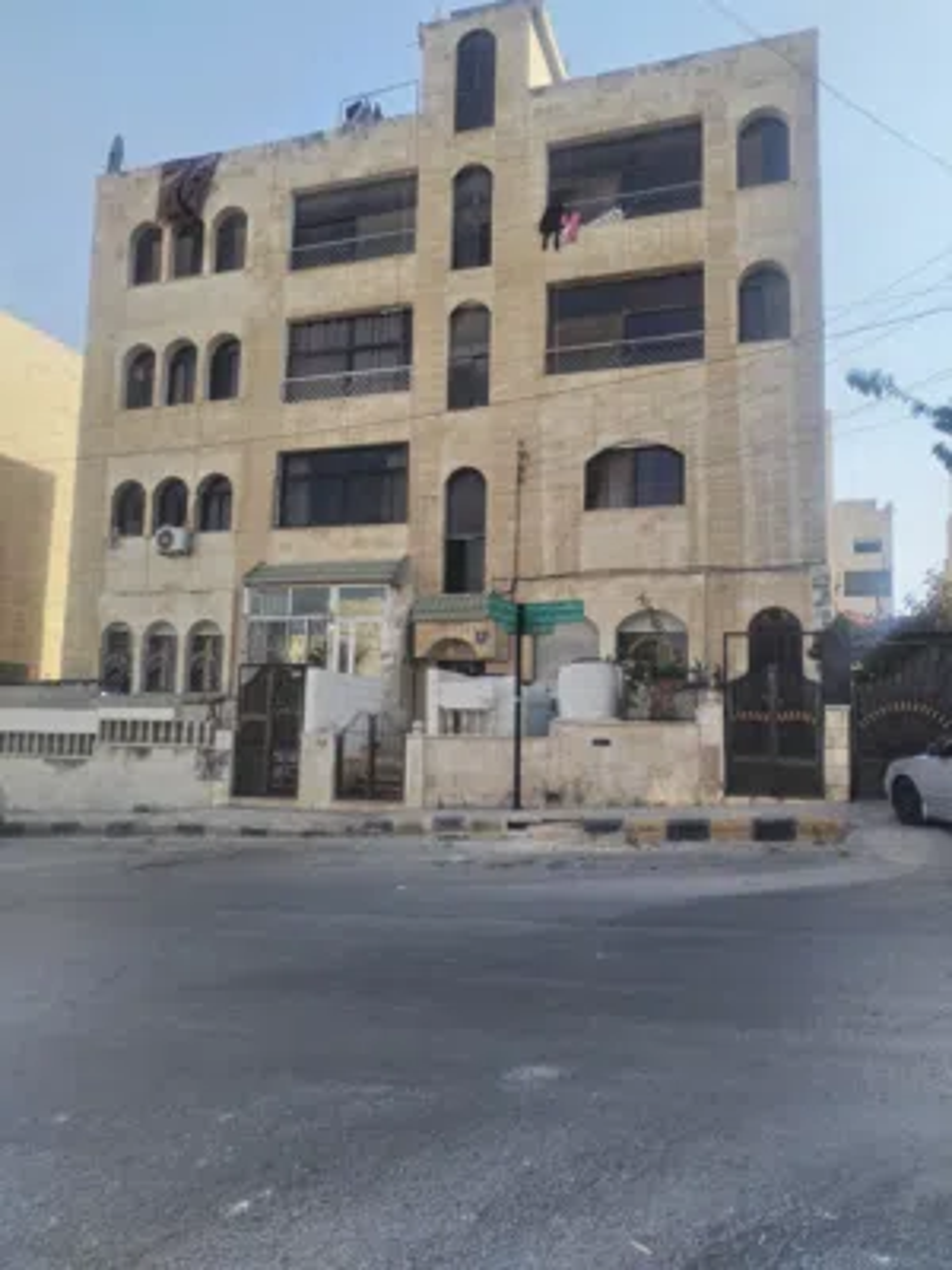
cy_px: 635
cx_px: 476
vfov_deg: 61.7
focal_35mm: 29
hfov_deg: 48.2
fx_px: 1063
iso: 100
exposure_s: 1/1089
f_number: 1.8
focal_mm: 4.75
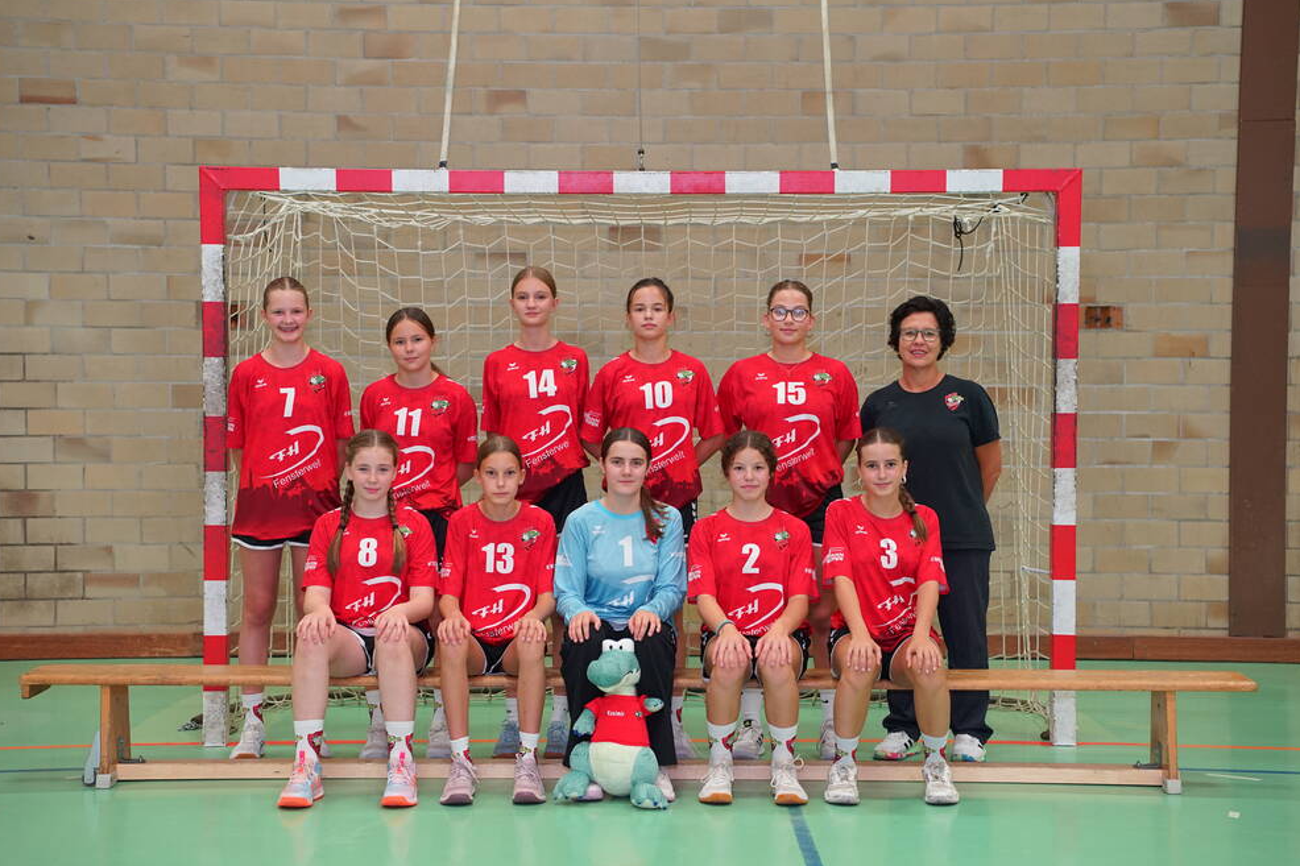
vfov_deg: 19.4
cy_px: 433
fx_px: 2527
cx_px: 646
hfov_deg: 28.8
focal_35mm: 70
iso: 2000
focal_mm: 69
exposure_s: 1/160
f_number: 4
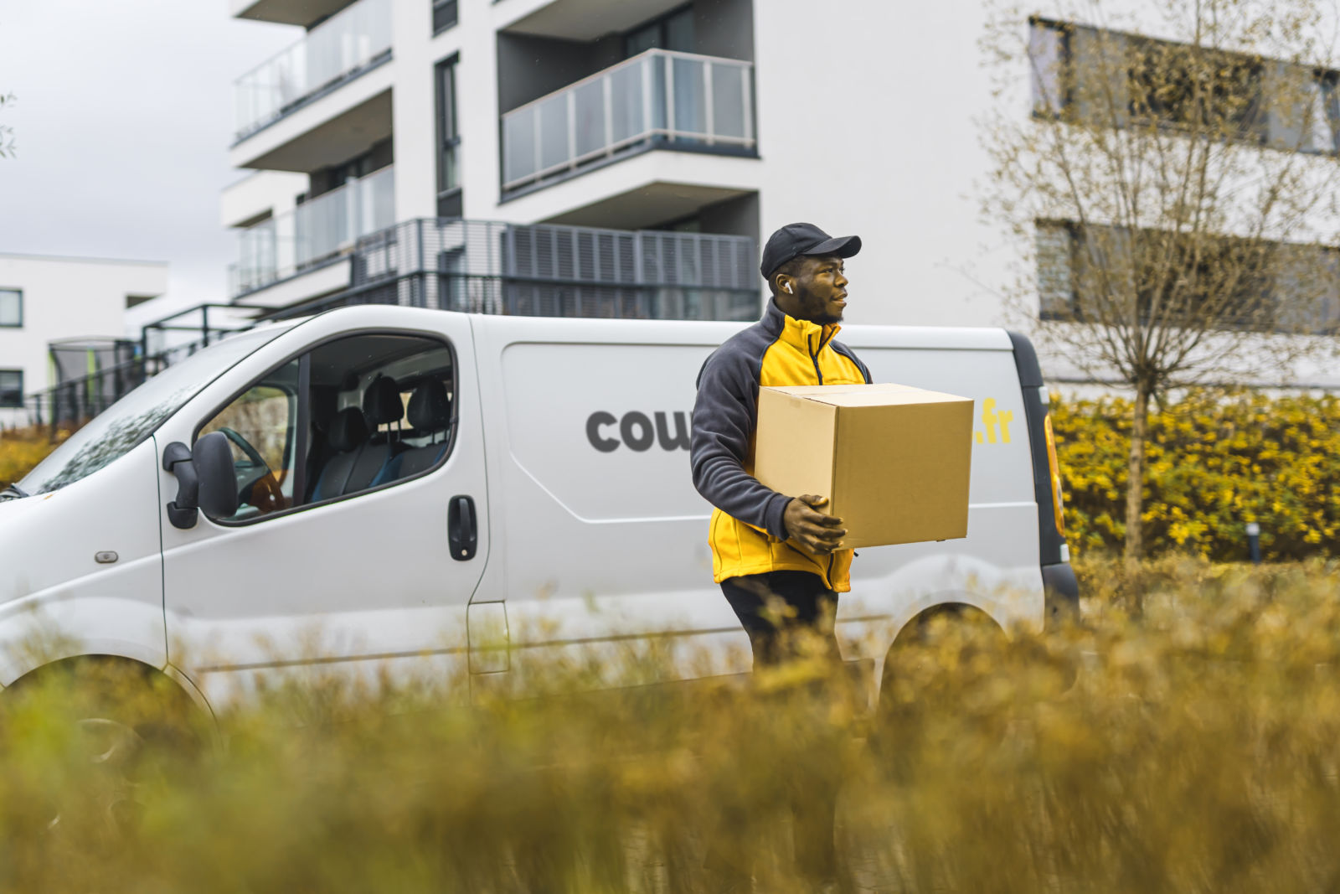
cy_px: 447
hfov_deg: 39.6
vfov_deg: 27.0
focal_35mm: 50
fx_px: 1861
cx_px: 670
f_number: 2
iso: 160
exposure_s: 1/500
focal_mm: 50
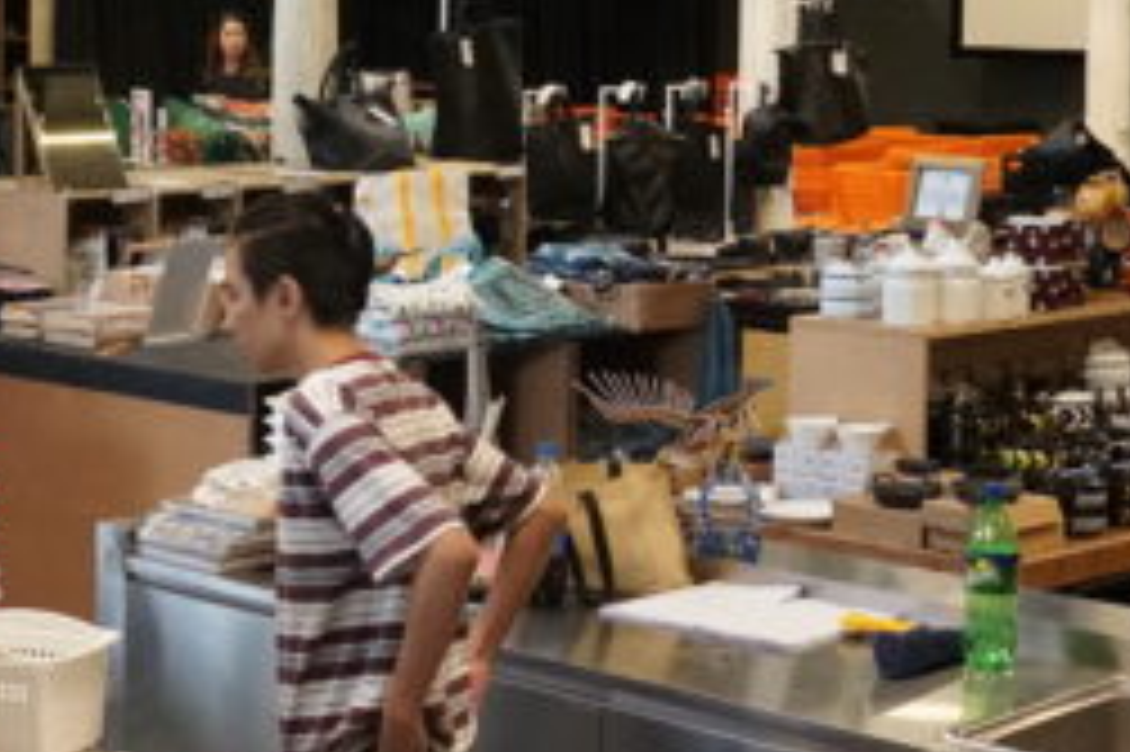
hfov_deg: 21.0
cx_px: 666
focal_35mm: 97
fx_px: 3043
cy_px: 122
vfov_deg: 14.0
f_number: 3.5
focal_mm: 18
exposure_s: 1/160
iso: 3200
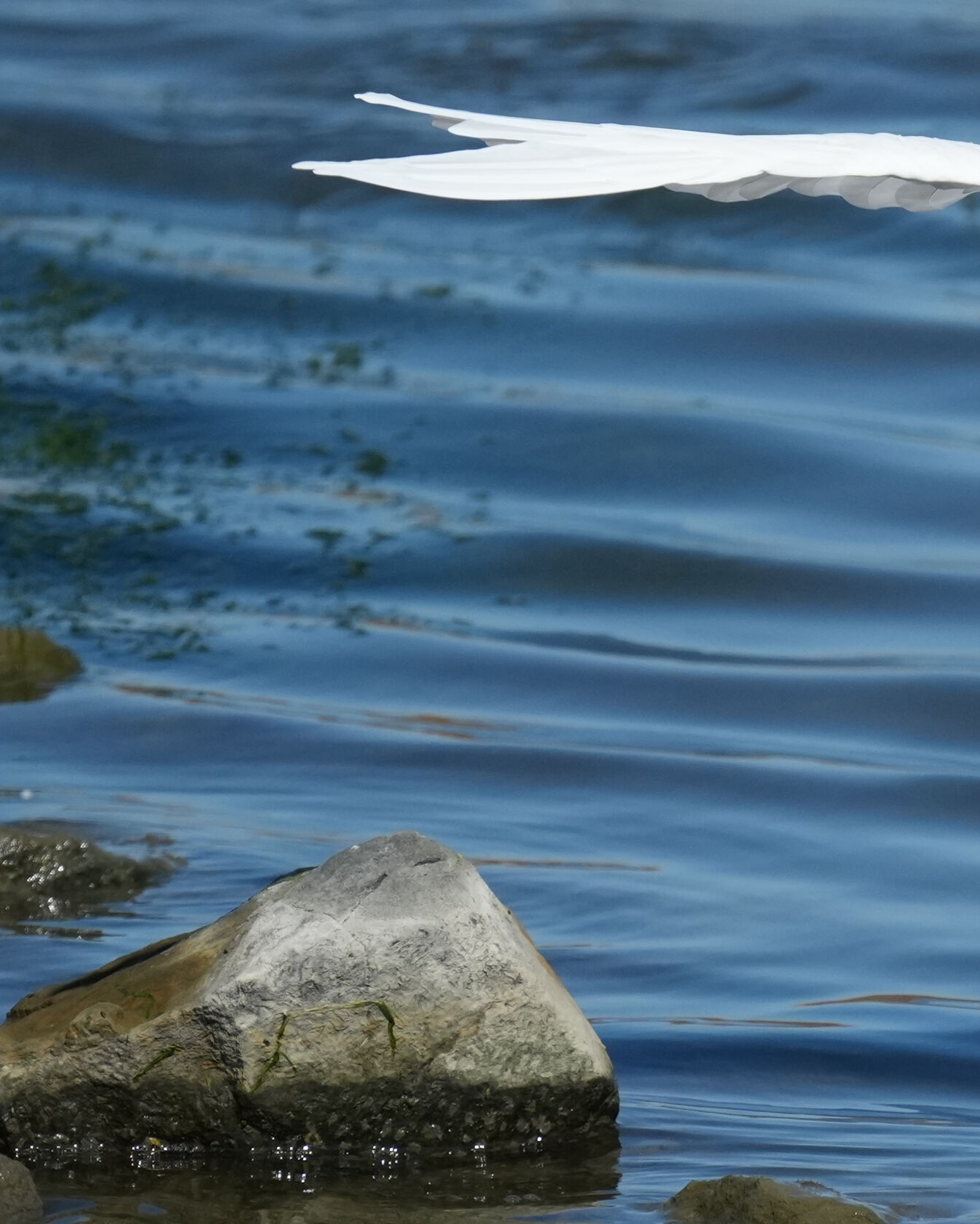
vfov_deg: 1.0
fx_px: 73272
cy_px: 645
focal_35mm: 2021
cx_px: 1554
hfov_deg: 0.8
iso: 640
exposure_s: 1/3200
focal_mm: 560
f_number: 6.3
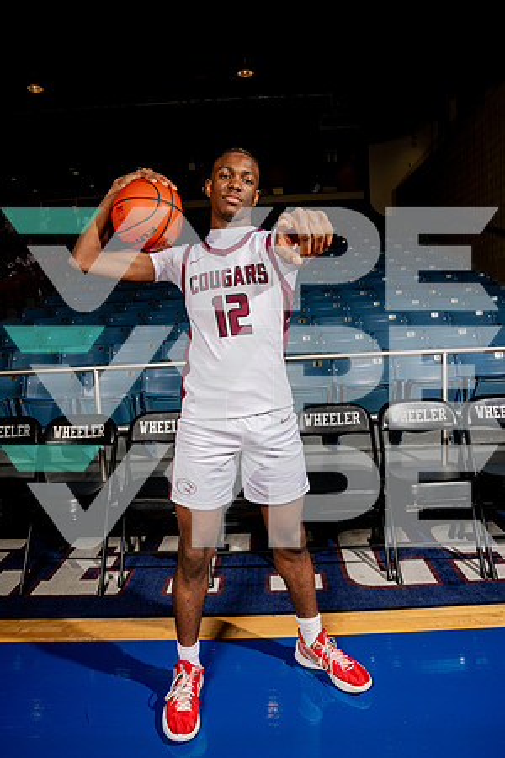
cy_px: 379
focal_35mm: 24
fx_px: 505
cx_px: 252
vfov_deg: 73.7
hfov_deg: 53.1
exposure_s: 1/125
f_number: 7.1
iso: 250
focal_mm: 24
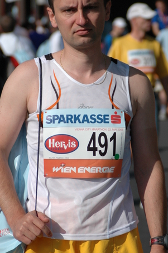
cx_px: 83
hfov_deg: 6.6
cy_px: 98
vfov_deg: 9.9
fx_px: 1464
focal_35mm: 209
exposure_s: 1/3000
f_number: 4.5
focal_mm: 105
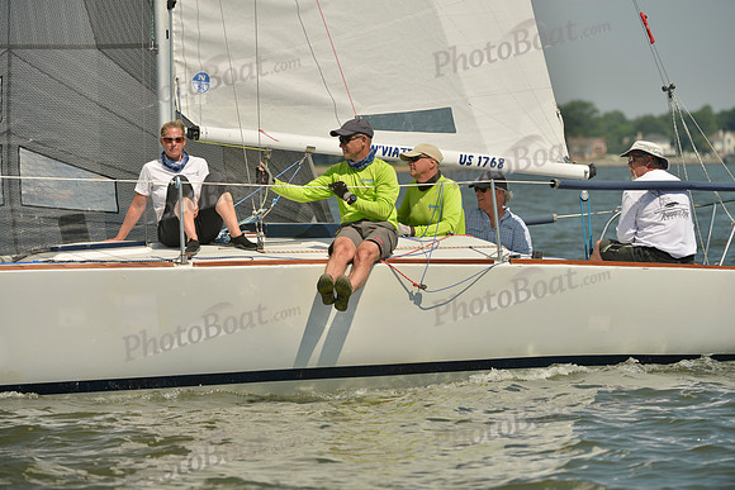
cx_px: 368
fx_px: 5309
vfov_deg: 5.3
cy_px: 245
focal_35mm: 260
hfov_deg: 7.9
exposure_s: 1/1250
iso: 200
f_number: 7.1
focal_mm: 260
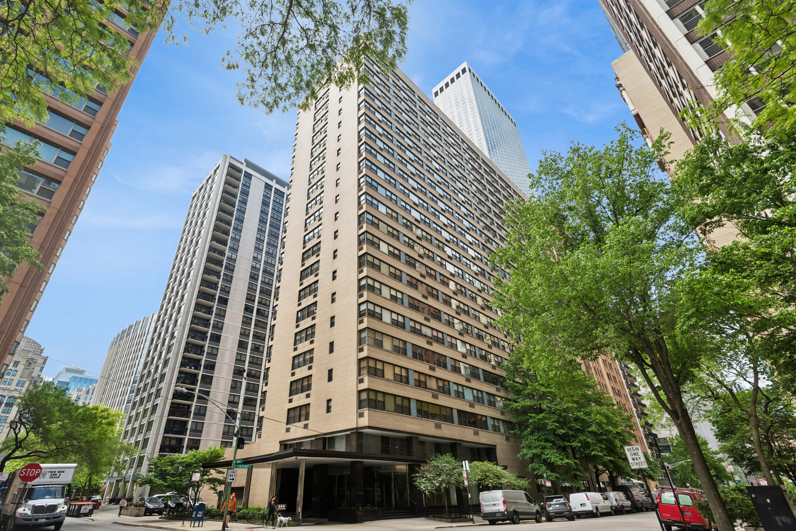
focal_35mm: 16
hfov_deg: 96.7
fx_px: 354
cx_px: 398
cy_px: 266
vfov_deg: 73.8
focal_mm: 16
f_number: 8
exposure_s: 1/800
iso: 400
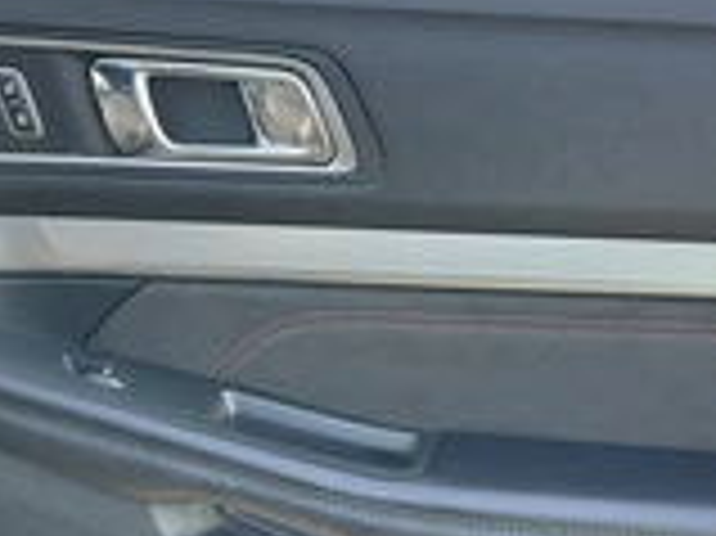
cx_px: 243
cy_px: 468
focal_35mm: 73
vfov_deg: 19.8
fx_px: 1509
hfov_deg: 26.6
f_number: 1.8
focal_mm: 3
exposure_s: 1/122
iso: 50
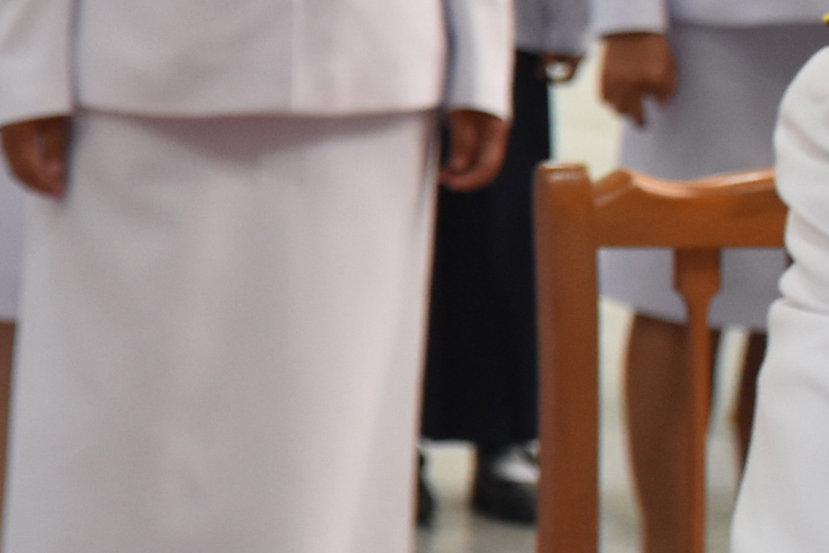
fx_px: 3904
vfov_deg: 8.1
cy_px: 226
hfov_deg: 11.2
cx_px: -697
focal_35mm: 169
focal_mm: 23
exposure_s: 1/125
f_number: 4
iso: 800
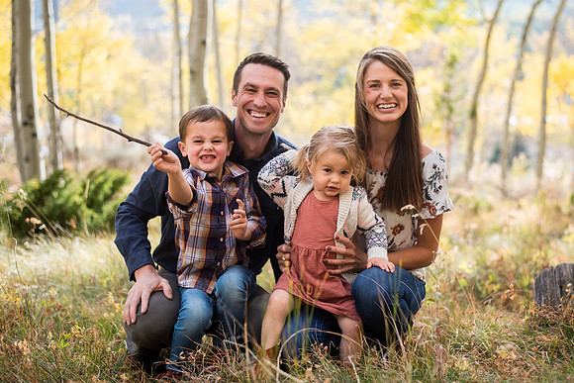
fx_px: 899
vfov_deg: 24.0
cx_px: 324
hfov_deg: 35.4
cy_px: 167
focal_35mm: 56
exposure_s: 1/1000
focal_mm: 50
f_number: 2.2
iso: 200
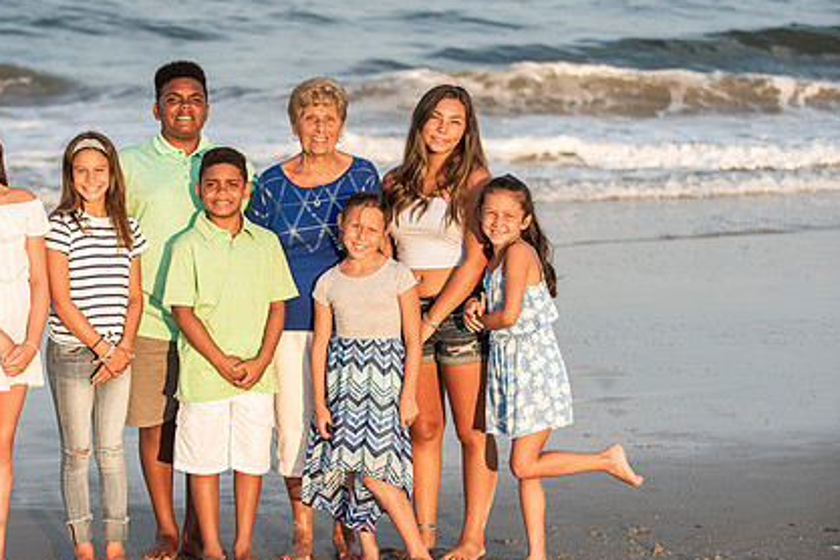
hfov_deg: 17.9
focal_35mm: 114
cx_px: 304
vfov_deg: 12.0
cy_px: 269
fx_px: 2660
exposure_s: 1/2500
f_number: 3.5
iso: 400
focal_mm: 82
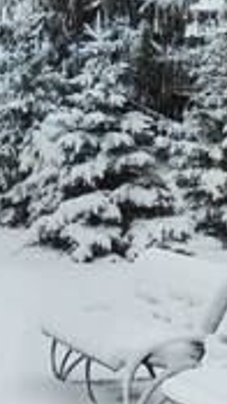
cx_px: 218
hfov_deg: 8.6
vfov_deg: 15.2
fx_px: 1507
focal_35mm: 141
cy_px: 93
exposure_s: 1/1250
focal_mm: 8.3
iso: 100
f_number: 3.5
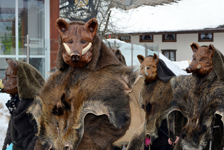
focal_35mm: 60
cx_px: 112
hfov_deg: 33.4
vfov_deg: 22.6
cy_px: 75
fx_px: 373
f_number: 7.1
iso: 100
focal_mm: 40
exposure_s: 1/200
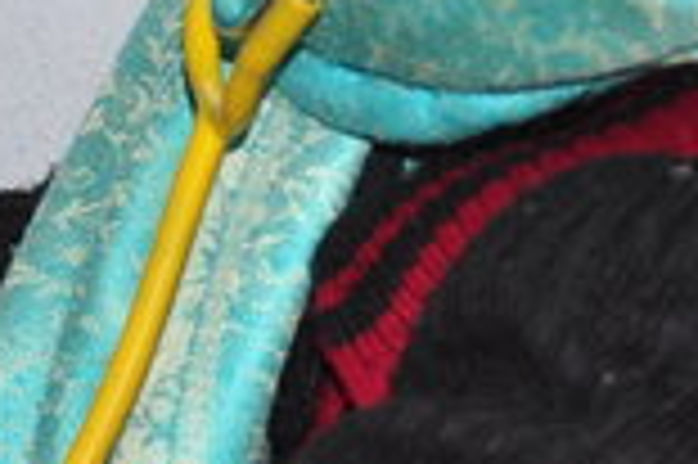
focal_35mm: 297
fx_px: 5752
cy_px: -207
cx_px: -923
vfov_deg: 4.6
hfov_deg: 6.6
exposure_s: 1/200
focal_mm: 30
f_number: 4.2
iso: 200
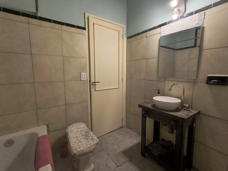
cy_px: 86
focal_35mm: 12
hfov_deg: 110.5
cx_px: 114
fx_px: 79
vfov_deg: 94.5
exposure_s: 1/50
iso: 278
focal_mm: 2.13
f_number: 2.2
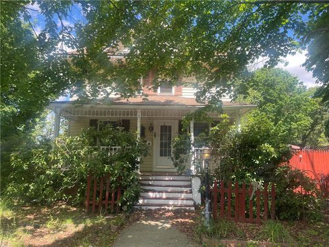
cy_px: 124
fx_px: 238
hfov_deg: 69.4
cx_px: 164
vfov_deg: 54.9
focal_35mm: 25
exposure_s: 1/556
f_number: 1.6
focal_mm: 5.1
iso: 32
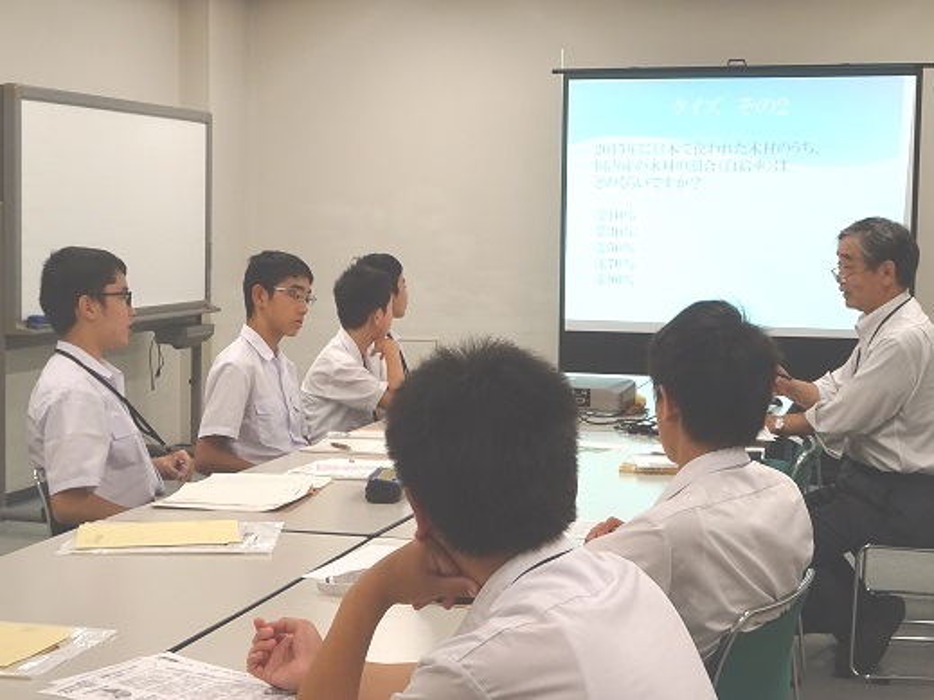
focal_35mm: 58
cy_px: 350
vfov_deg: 25.2
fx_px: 1565
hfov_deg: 33.2
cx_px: 467
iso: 400
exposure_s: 1/60
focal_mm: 9.87
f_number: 4.5
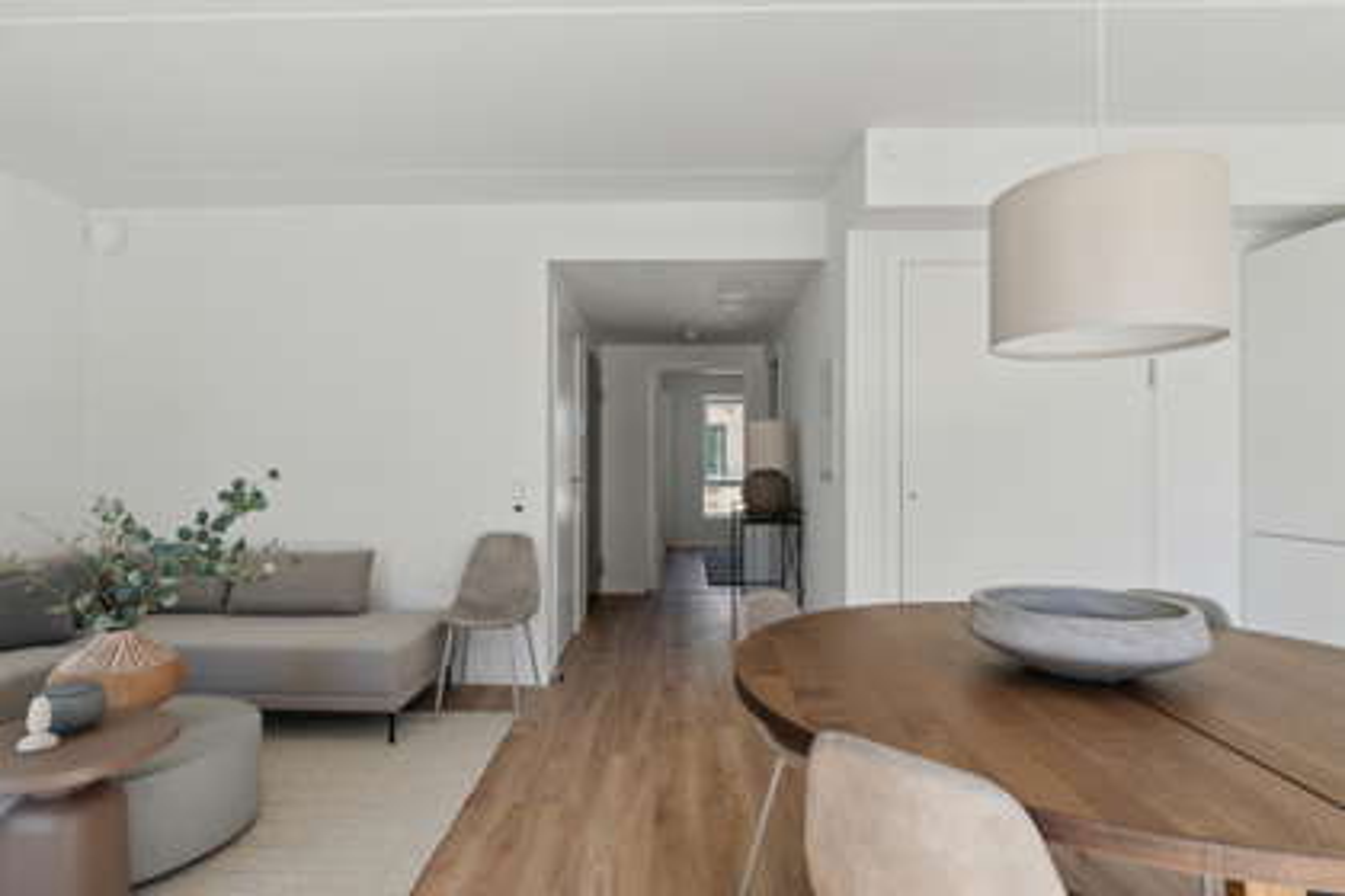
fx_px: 728
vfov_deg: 63.2
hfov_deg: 85.4
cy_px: 448
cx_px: 672
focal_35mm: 20
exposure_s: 1/80
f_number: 8
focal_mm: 13
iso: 200
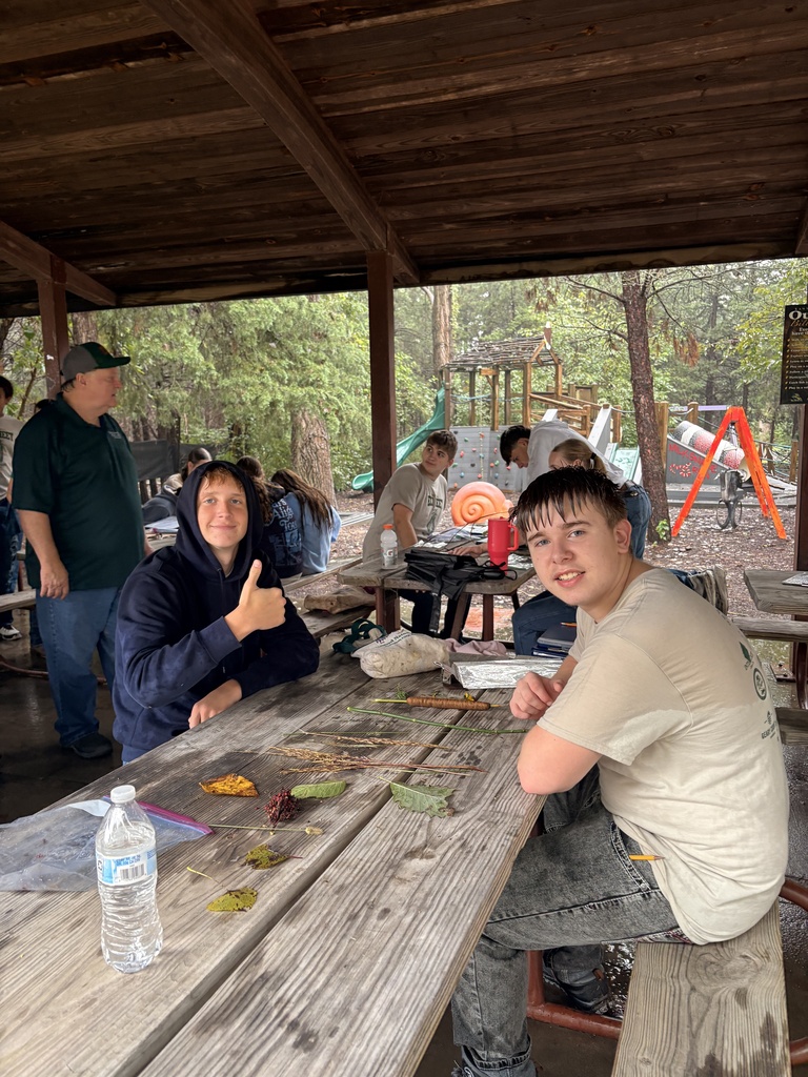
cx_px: 404
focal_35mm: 26
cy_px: 538
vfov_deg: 67.3
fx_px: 809
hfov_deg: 53.1
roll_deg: -0.2
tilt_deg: -11.6
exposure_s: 1/68
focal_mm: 5.96
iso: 125
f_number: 1.6
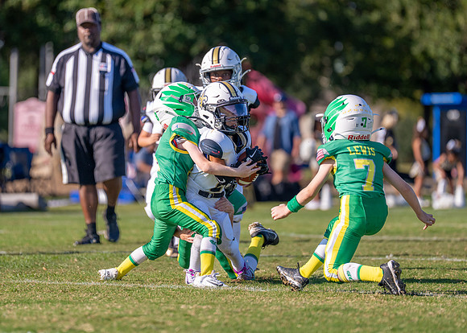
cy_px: 137
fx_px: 3834
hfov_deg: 7.0
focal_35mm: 289
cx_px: 210
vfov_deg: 5.0
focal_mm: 200
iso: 250
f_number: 2.8
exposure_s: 1/4000
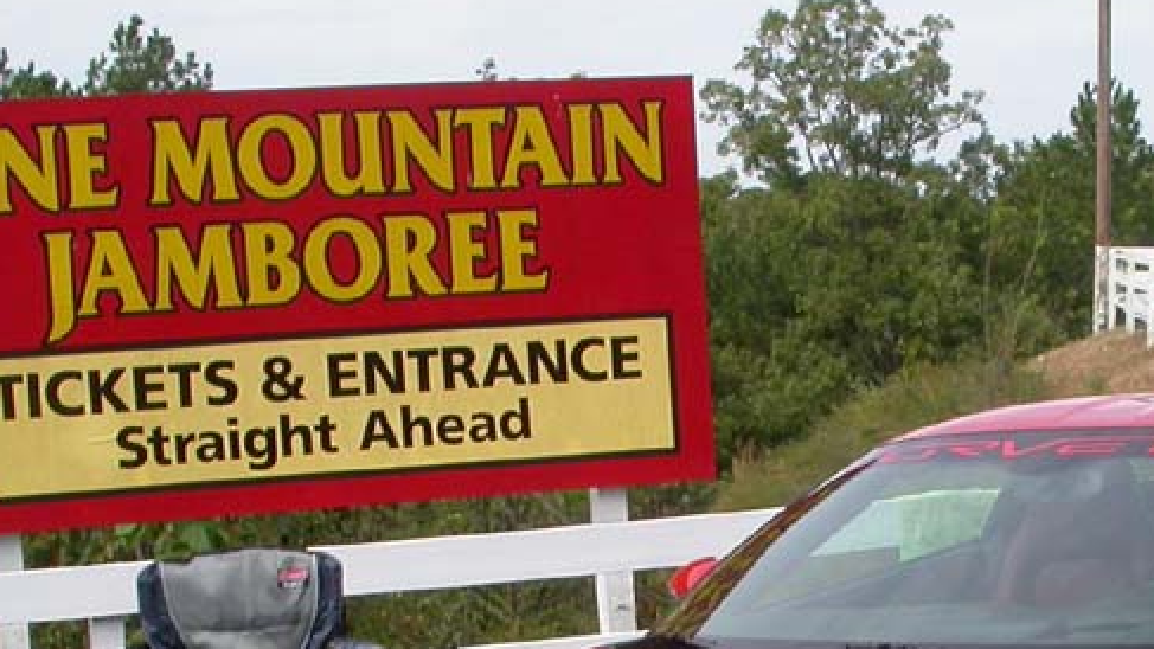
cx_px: 808
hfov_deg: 24.3
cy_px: 730
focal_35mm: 87
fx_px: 2662
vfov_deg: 13.6
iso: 100
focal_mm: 7.85
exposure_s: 1/264
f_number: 6.7
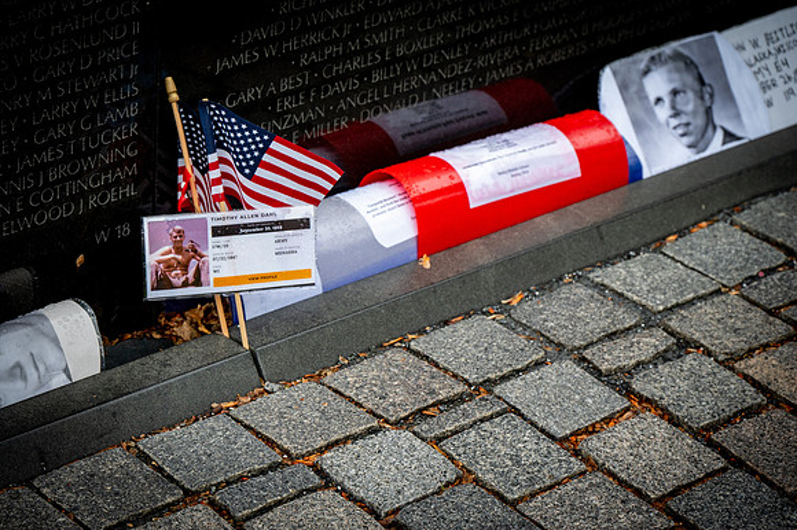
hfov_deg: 17.1
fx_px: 2655
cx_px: 398
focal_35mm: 120
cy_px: 265
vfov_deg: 11.4
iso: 1000
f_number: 8
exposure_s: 1/640
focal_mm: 120
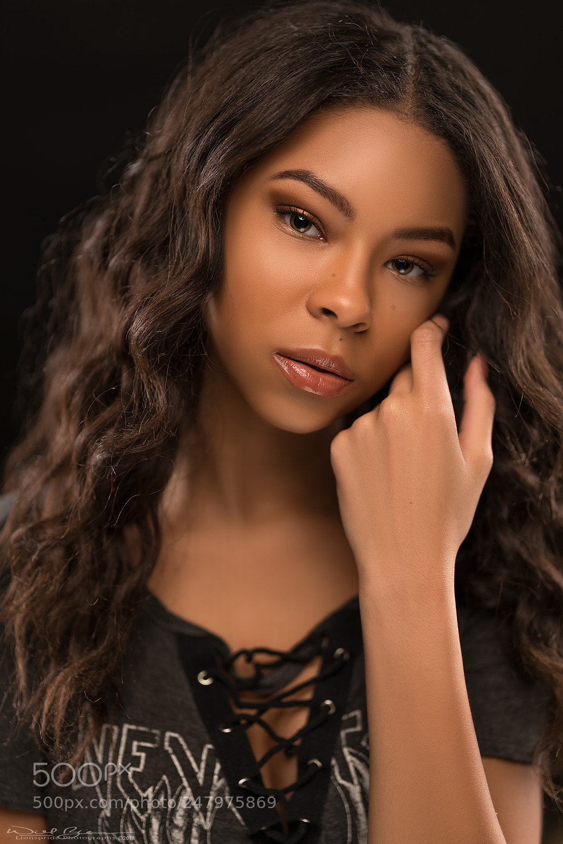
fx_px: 1993
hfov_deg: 16.1
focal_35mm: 85
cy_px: 422
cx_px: 282
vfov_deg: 23.9
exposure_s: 1/1250
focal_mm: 85
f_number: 1.4
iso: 50
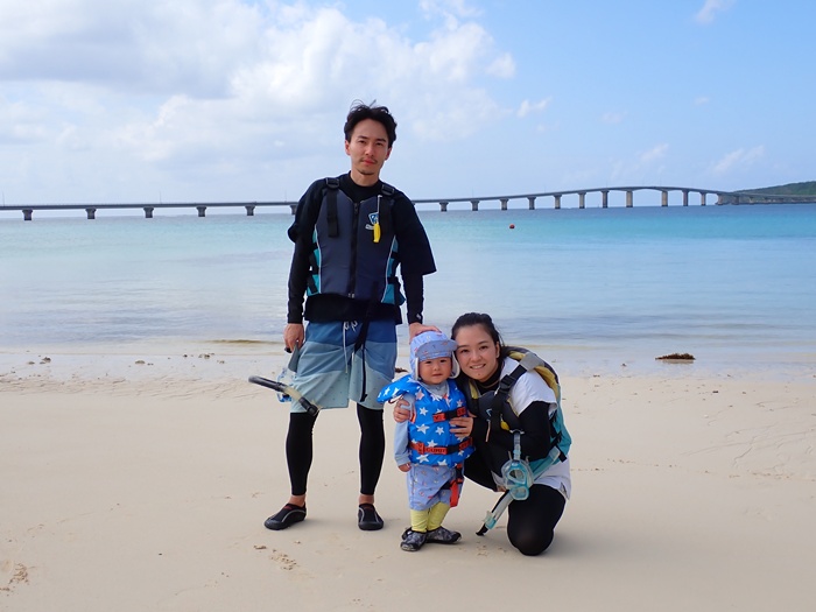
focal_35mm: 44
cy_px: 306
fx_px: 1037
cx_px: 408
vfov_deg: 32.9
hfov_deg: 42.9
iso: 100
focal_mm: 7.84
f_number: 4
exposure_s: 1/800
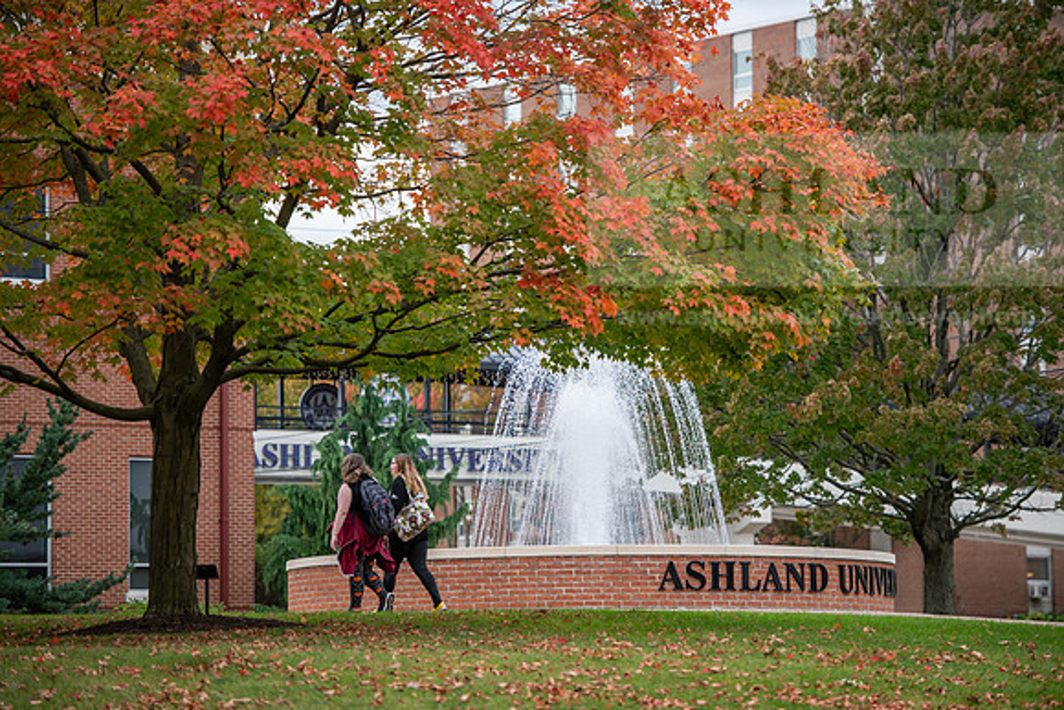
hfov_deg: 13.2
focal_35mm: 155
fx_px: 4582
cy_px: 355
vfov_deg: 8.9
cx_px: 532
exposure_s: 1/400
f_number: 3.2
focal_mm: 155
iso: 200
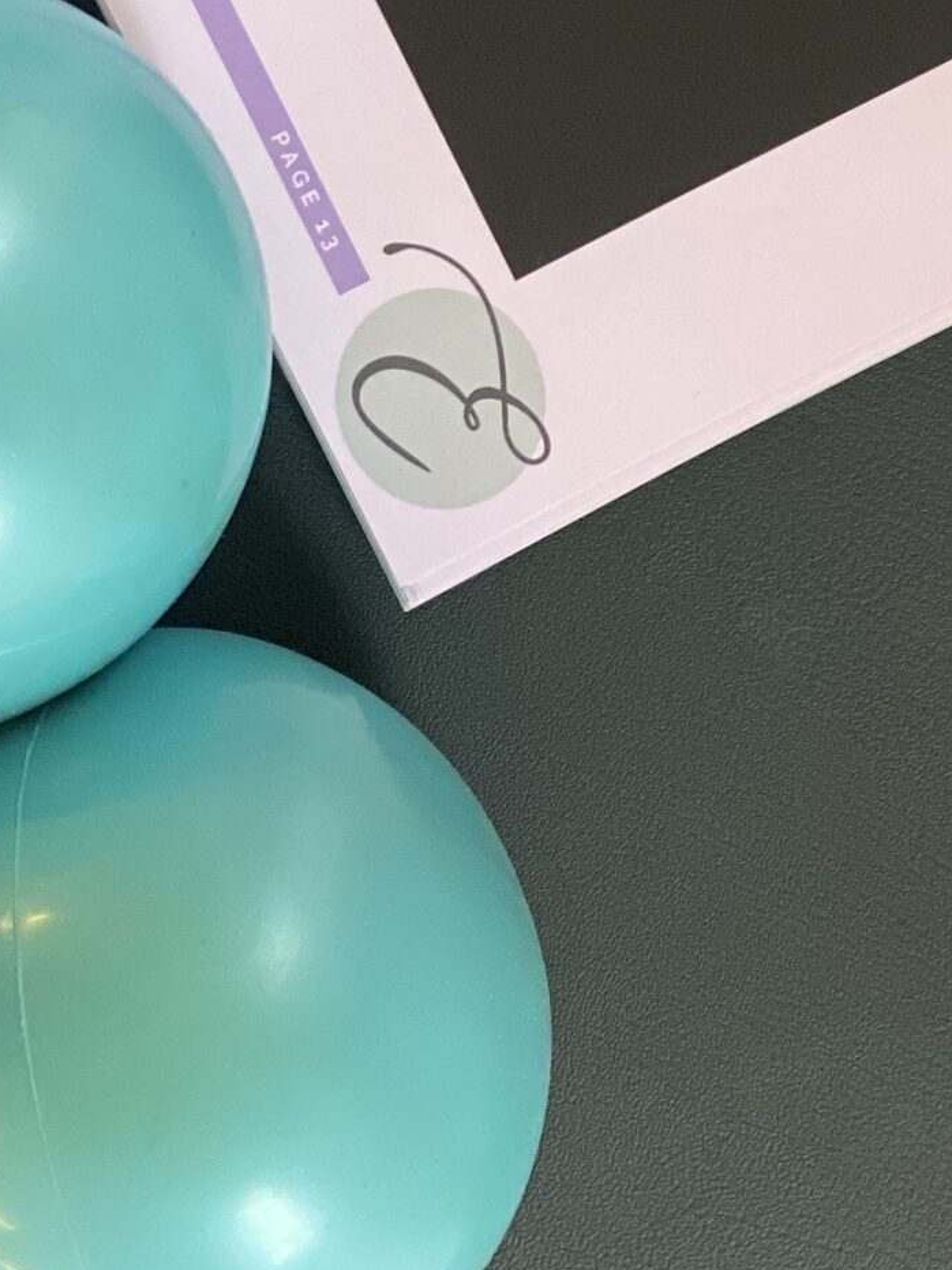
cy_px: -351
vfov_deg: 13.3
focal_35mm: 143
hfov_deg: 10.4
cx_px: 571
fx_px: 5245
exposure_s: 1/100
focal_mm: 6
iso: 250
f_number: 2
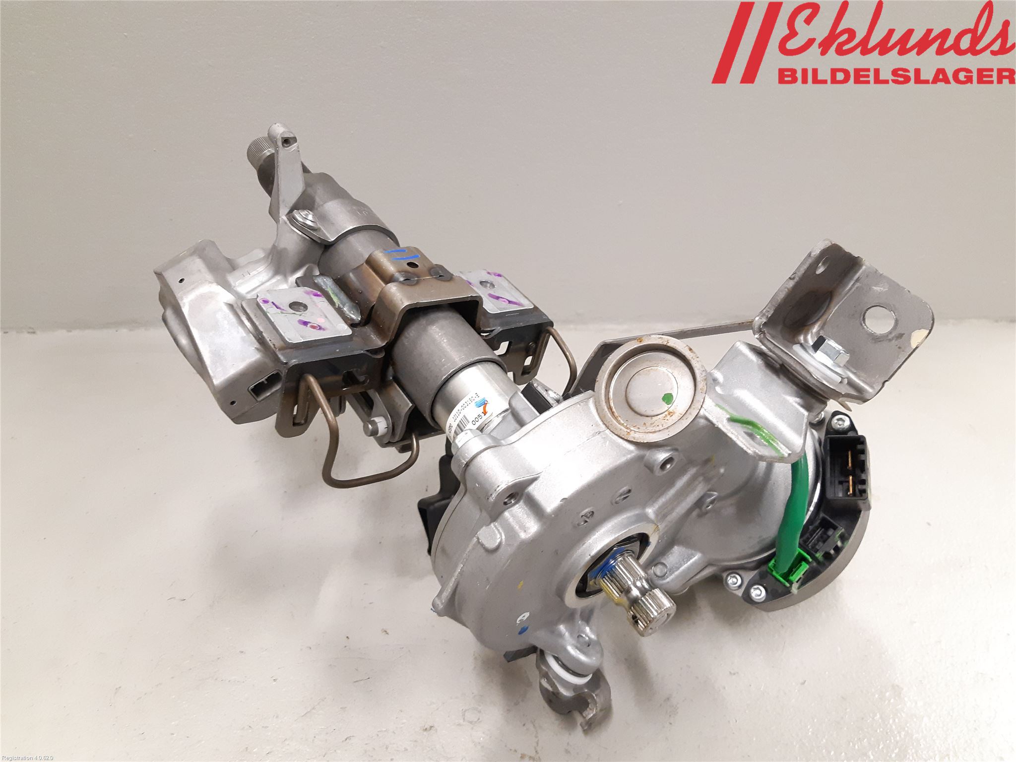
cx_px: 508
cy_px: 381
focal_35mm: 26
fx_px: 763
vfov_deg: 53.1
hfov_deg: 67.3
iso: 250
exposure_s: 1/50
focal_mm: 3.93
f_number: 1.7
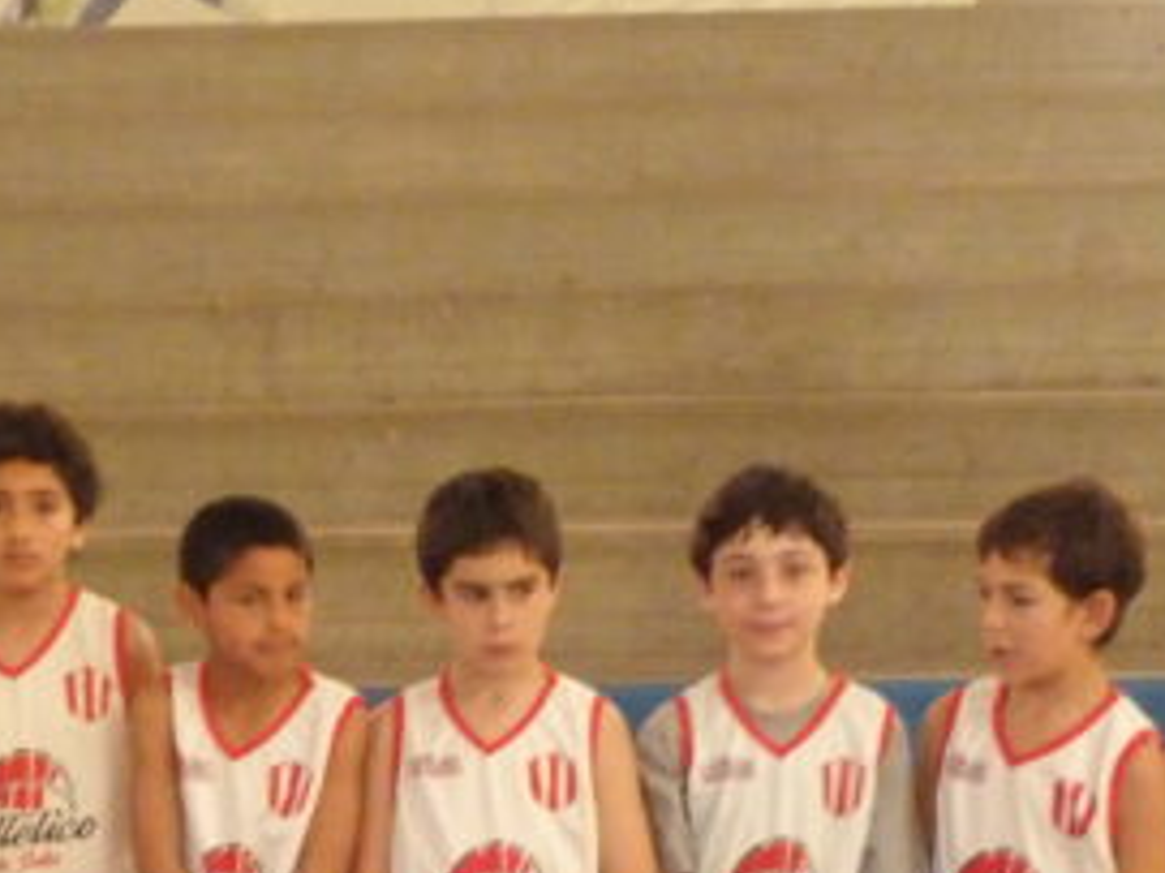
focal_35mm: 88
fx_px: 2960
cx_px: 258
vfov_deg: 16.0
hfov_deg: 22.0
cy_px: 1110
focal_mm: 5.6
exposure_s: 1/13
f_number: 3
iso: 800
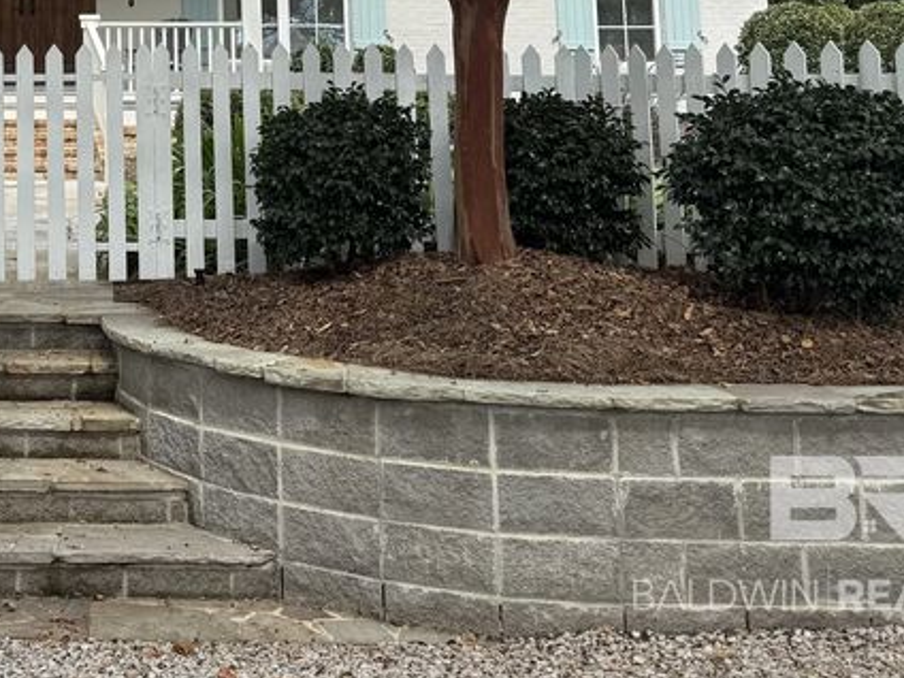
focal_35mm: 58
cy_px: -126
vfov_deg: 23.2
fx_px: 1515
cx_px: 34
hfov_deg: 31.2
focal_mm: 6.76
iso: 80
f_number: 1.78
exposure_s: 1/1901
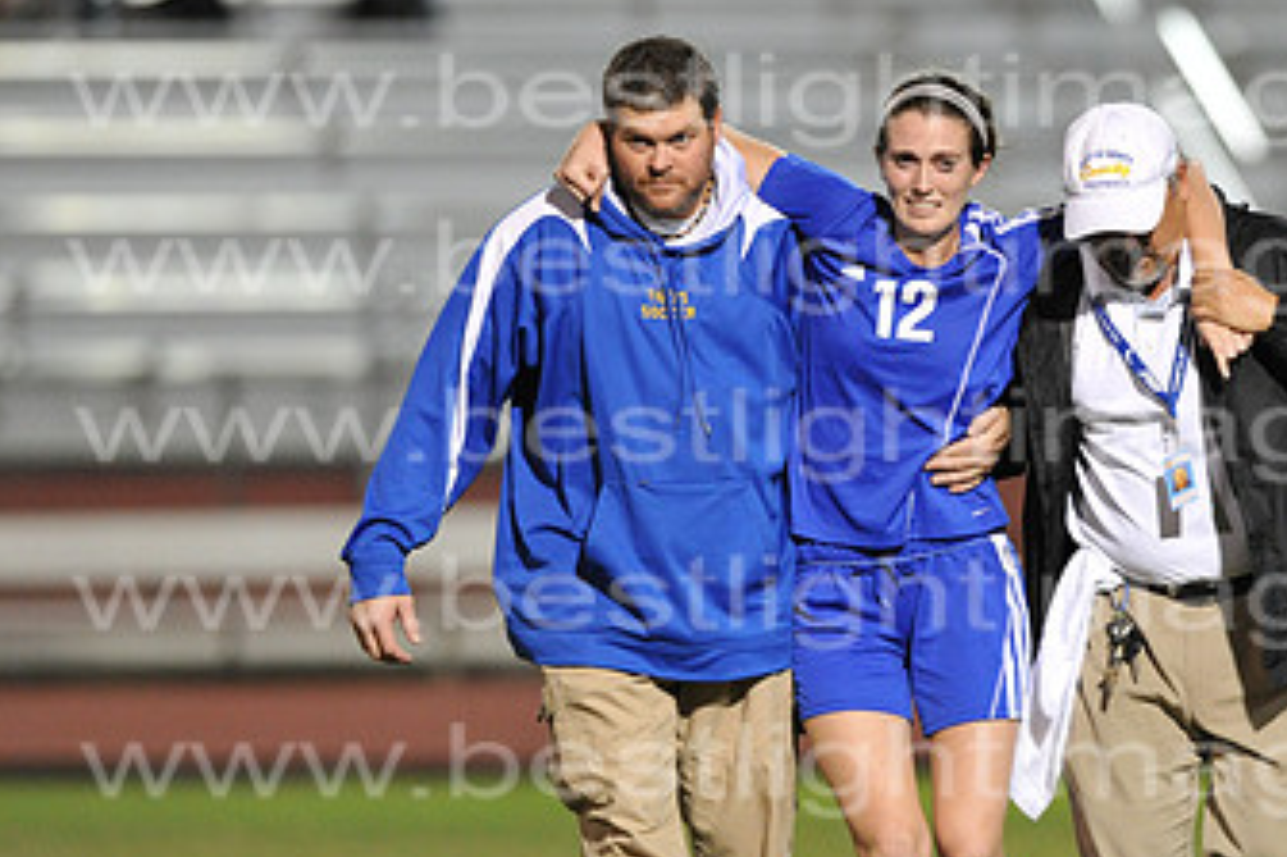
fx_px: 18544
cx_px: 949
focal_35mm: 519
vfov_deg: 2.6
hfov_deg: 4.0
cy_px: 519
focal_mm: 300
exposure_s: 1/400
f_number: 3.2
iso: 5000
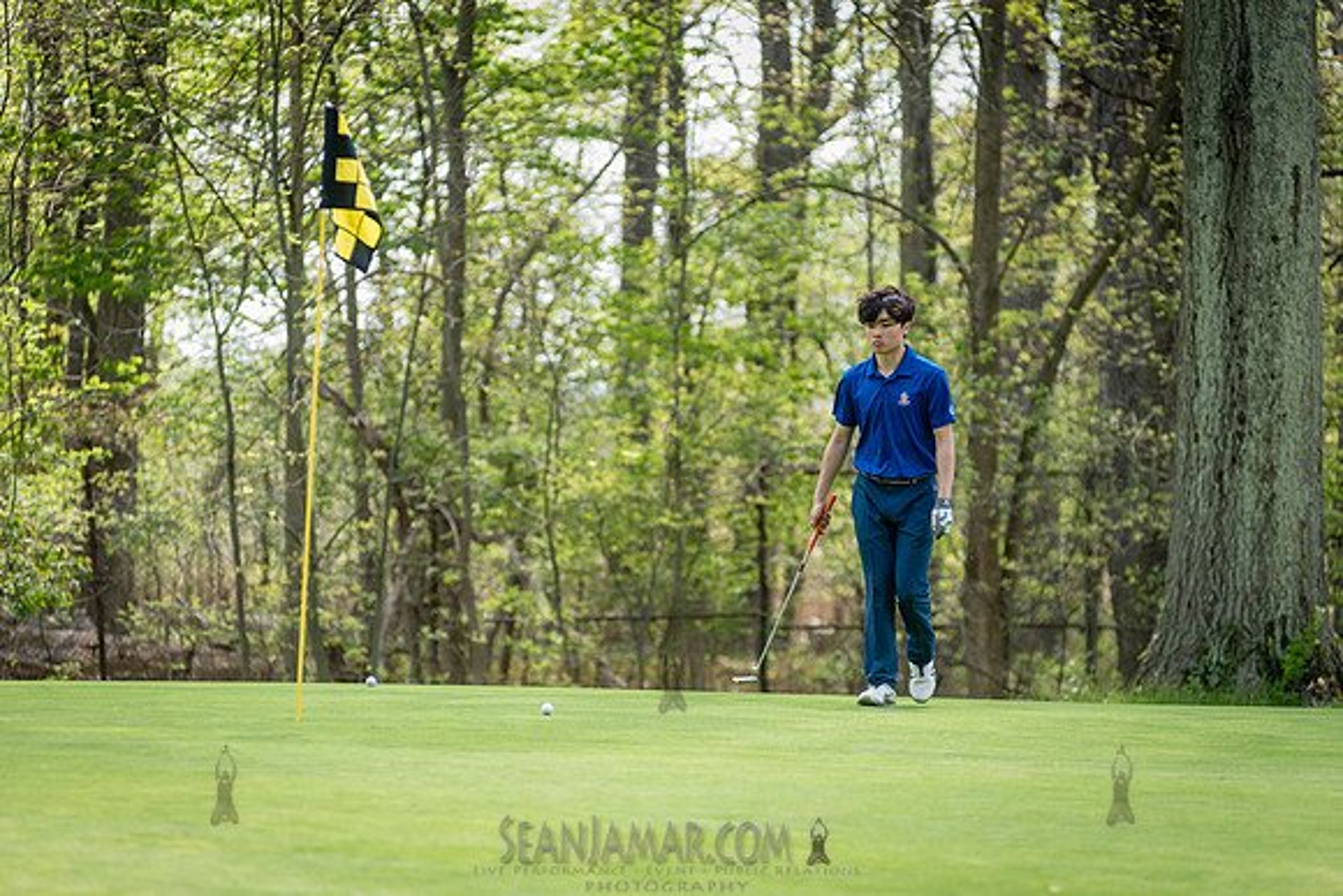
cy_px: 448
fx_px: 6343
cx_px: 672
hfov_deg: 12.1
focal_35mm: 170
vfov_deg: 8.1
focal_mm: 170
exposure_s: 1/500
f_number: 3.5
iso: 400
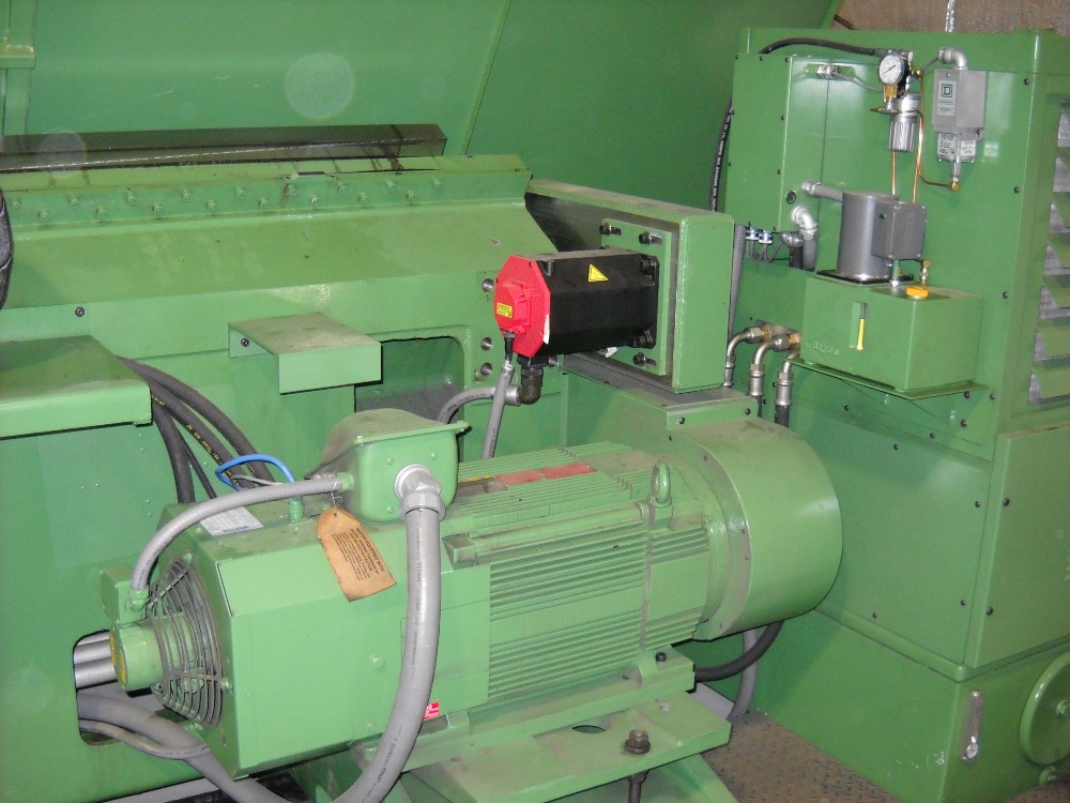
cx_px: 535
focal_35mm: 41
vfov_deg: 35.1
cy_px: 402
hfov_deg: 45.8
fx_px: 1267
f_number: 3.1
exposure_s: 1/30
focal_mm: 6.72
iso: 400
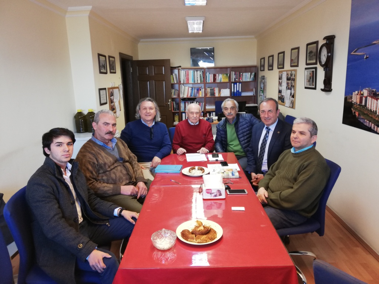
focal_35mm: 26
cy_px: 142
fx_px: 285
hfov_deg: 67.3
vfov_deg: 53.1
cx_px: 190
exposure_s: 1/33.3
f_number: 2.2
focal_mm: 3.81
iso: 160
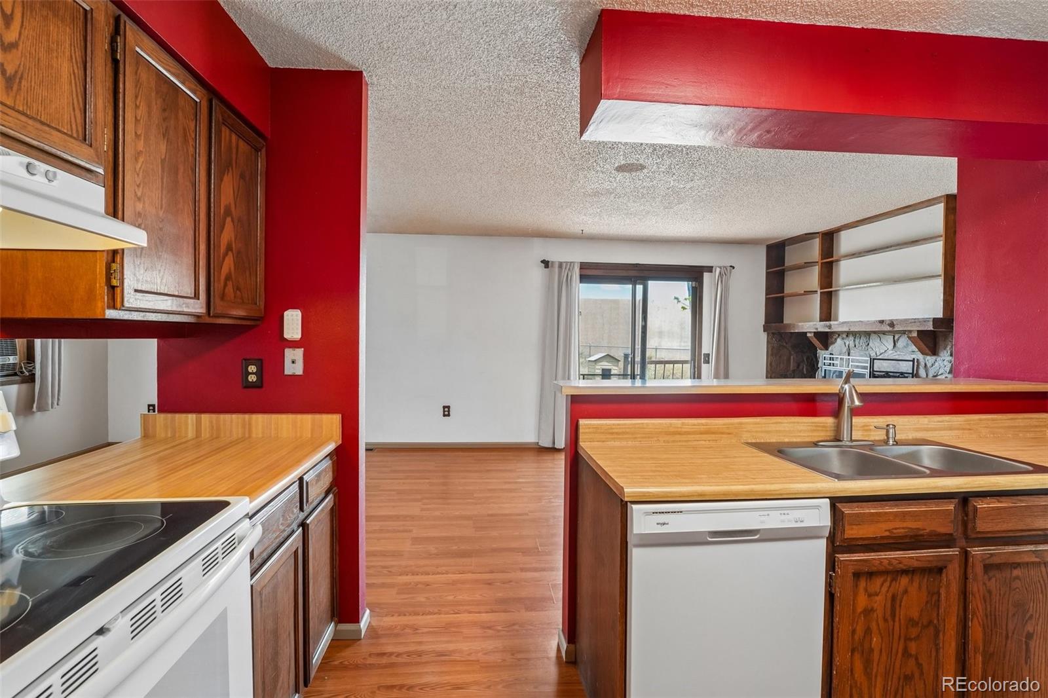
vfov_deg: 72.0
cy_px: 349
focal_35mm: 16
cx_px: 524
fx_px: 480
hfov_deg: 95.0
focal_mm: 11
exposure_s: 1/8
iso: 500
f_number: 8
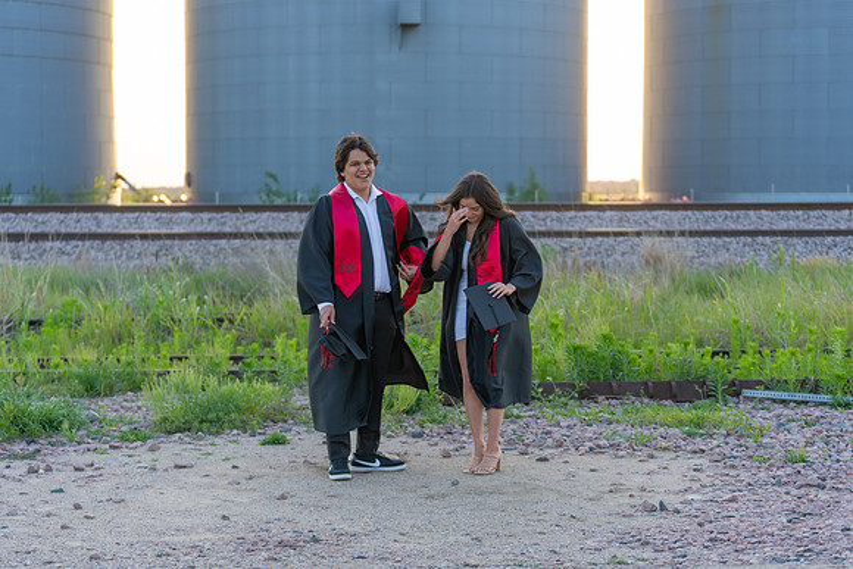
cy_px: 284
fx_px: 1724
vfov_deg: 18.7
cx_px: 426
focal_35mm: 73
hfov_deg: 27.8
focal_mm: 70
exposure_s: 1/320
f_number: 2.8
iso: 160
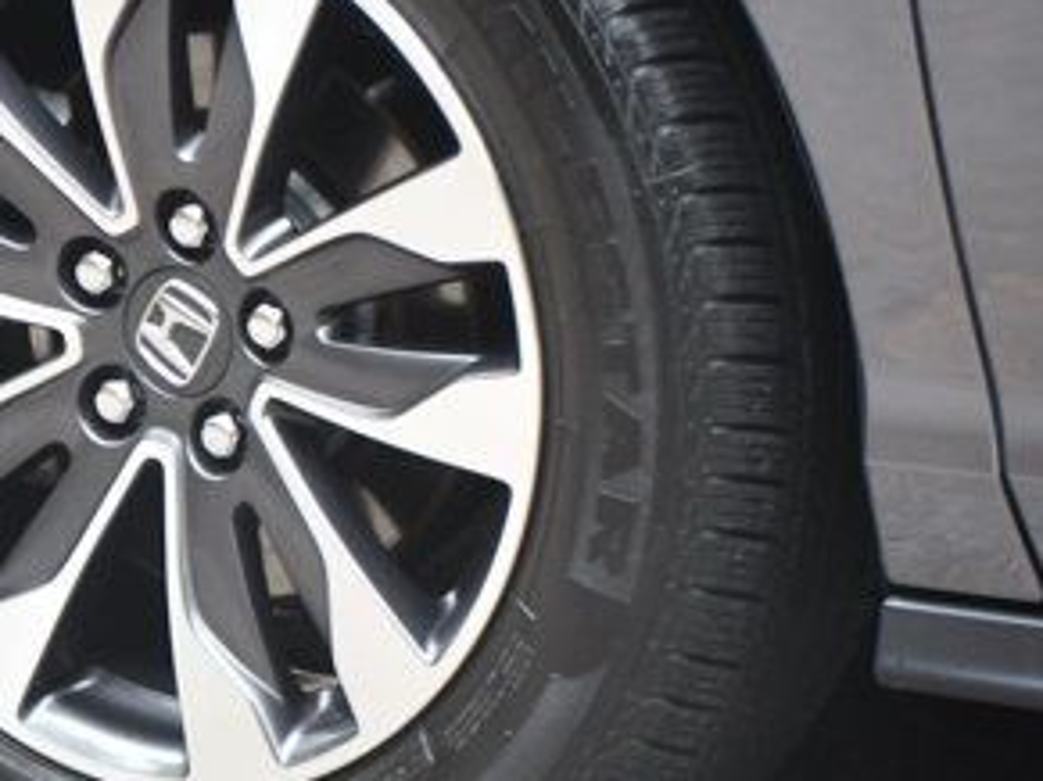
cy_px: 292
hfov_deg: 6.9
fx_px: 8614
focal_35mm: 286
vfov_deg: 5.2
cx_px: 258
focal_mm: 90
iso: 800
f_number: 4.8
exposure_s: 1/160
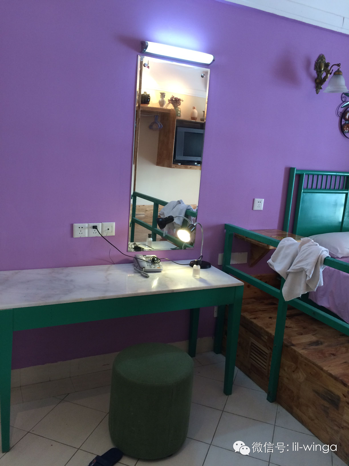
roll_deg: -3.3
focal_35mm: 29
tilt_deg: -12.6
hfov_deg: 48.2
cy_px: 233
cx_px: 174
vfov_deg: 61.7
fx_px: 390
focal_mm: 4.15
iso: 125
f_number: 2.2
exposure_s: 1/30
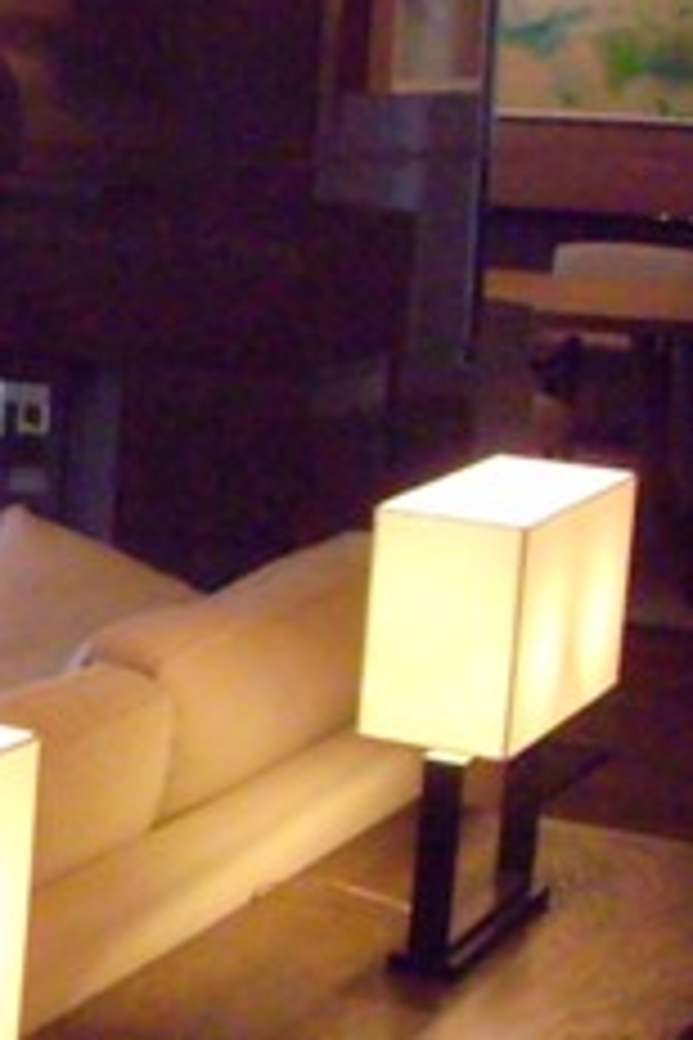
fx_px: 3032
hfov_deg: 11.7
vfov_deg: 19.4
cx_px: -675
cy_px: 452
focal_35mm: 105
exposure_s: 1/80
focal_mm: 6.2
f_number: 2.7
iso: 800
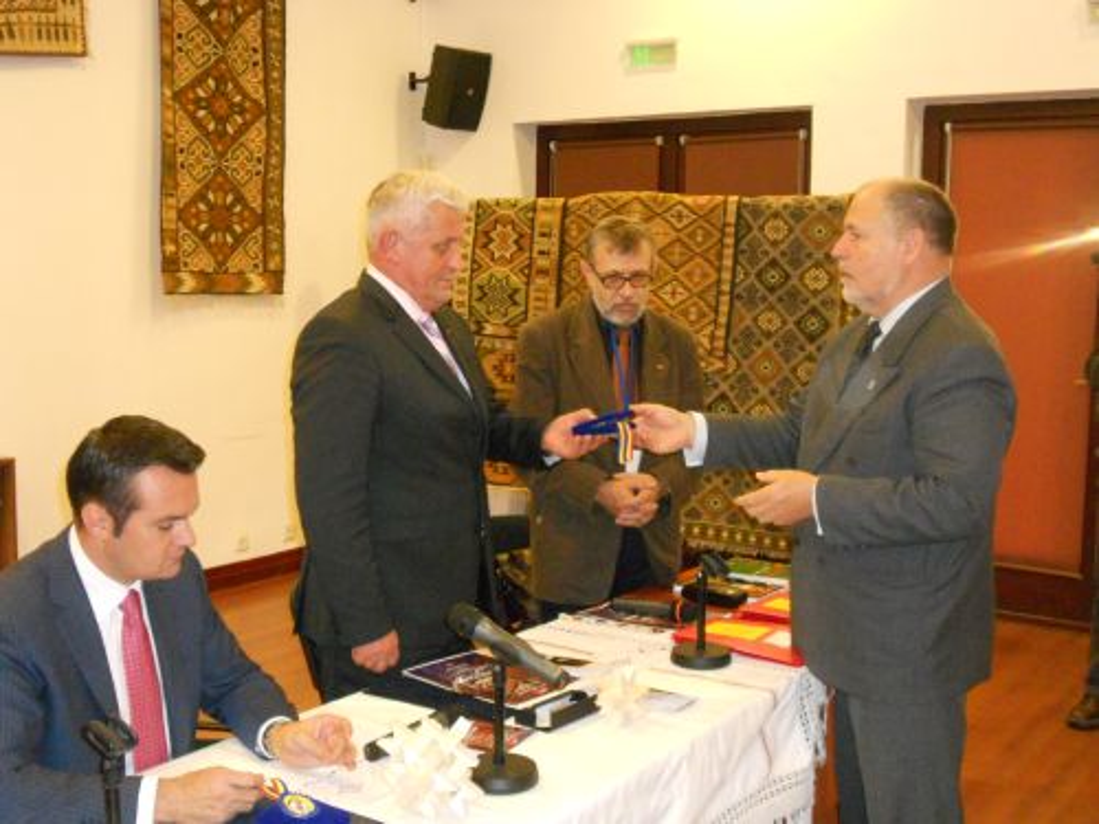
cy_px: 412
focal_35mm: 46
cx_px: 550
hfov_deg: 41.2
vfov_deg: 31.5
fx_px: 1460
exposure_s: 1/30
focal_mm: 8.2
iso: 800
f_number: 4.3
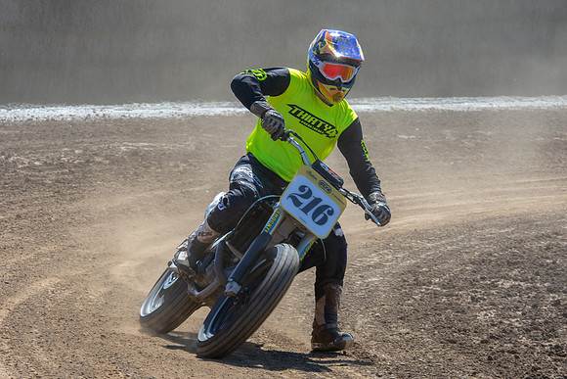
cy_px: 237
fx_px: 4446
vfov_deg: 4.9
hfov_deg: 7.3
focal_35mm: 282
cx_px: 278
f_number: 8
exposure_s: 1/200
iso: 200
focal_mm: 130
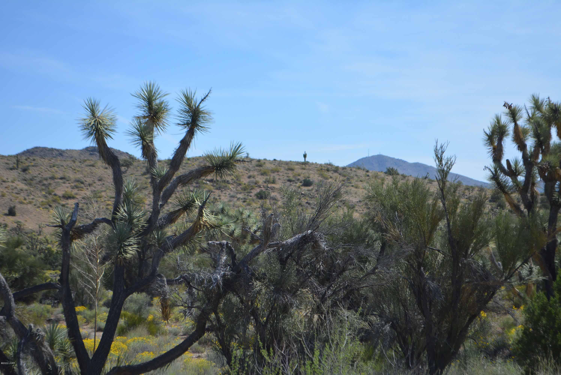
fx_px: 1287
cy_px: 188
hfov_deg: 24.6
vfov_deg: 16.6
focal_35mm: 82
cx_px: 280
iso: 400
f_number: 7.1
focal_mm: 55
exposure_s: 1/1600
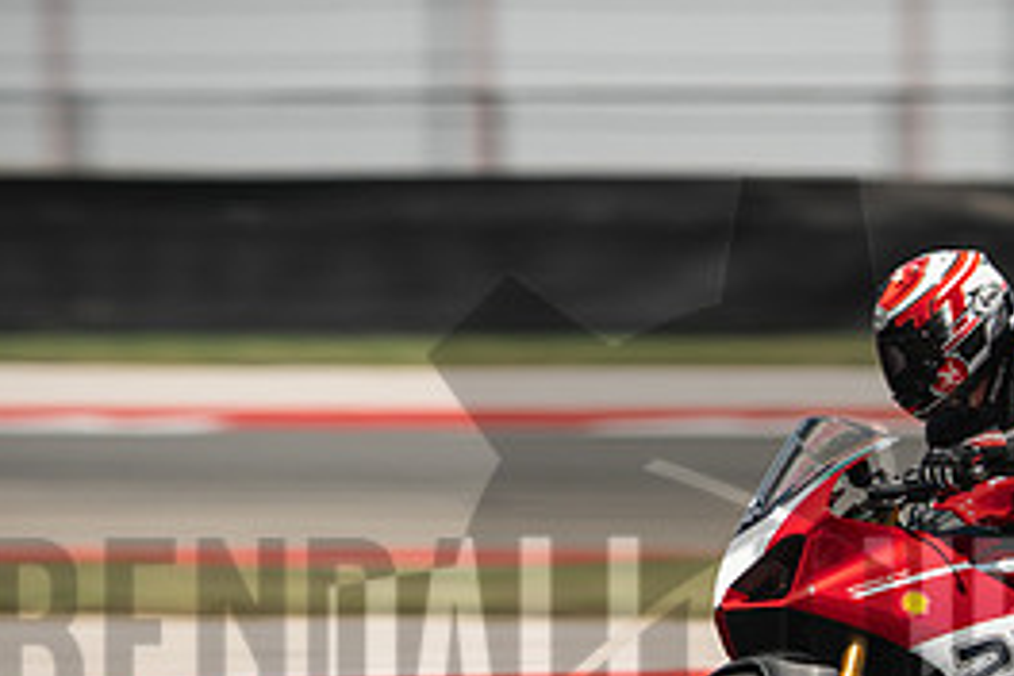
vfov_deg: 2.1
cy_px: 647
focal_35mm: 659
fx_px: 18560
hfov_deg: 3.1
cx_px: 799
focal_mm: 200
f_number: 2.8
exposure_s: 1/250
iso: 160
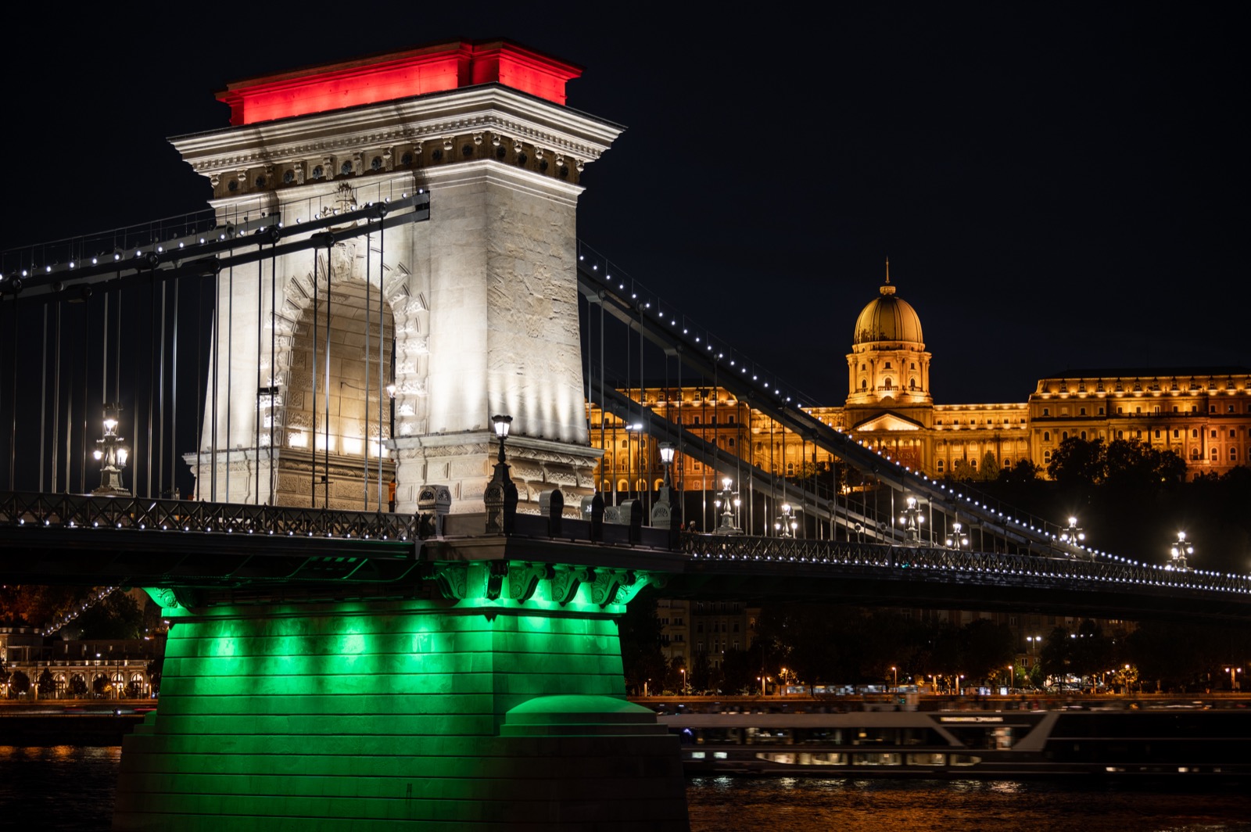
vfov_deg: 19.4
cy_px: 416
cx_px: 626
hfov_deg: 28.9
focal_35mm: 70
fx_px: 2430
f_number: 3.2
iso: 100
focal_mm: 70
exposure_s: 1/10
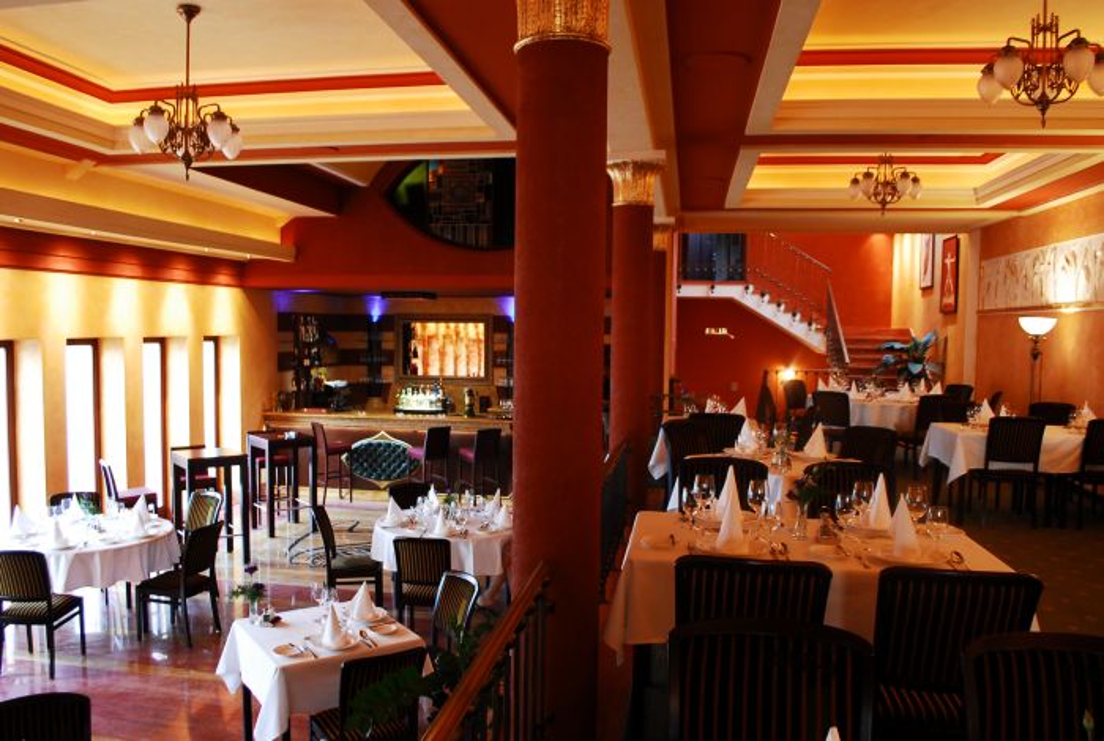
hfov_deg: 67.3
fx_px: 830
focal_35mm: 27
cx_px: 552
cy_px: 370
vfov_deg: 48.1
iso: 400
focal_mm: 18
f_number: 5
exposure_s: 1/2.5
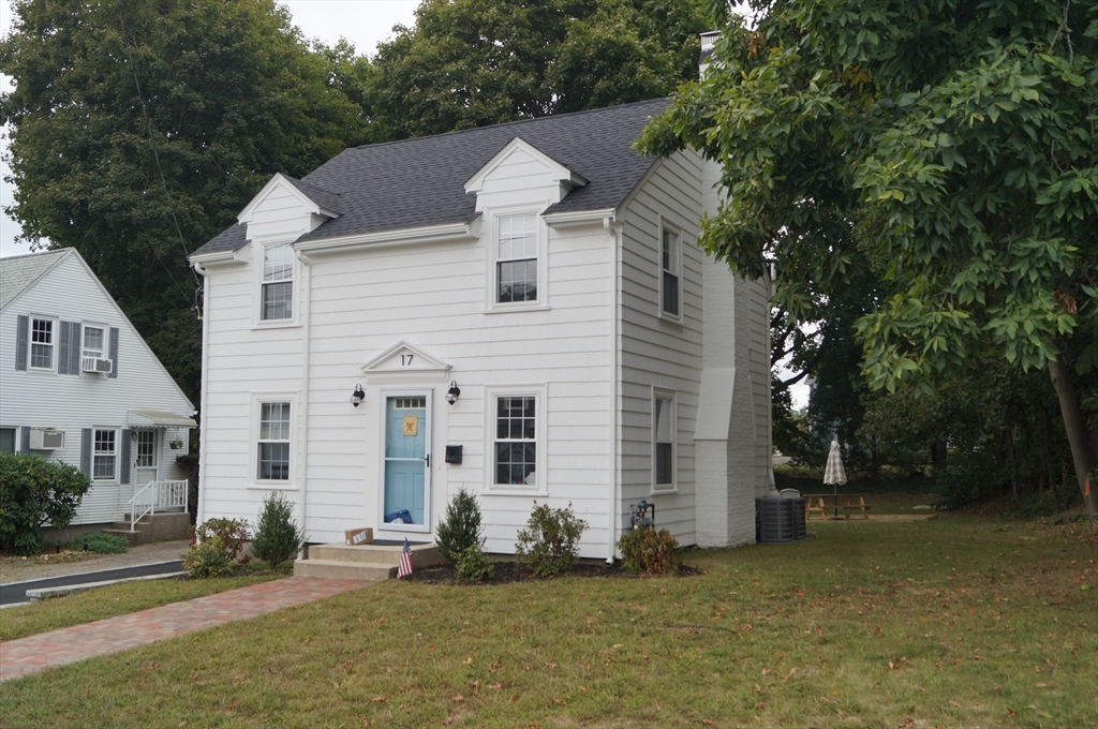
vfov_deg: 39.9
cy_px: 364
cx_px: 549
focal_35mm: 33
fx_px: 1005
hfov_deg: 57.3
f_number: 5.6
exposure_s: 1/125
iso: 100
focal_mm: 22
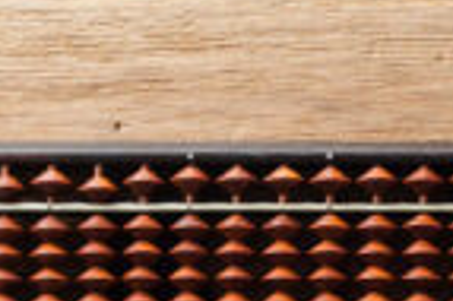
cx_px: 732
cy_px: 740
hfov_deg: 7.5
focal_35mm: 269
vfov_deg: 4.9
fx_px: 3381
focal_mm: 50
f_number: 9
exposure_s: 1/200
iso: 200
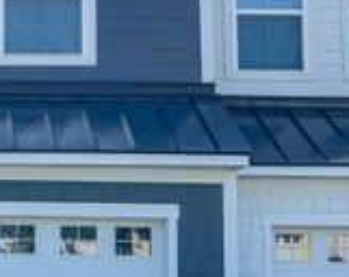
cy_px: 187
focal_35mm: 79
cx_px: -104
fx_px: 814
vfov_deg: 19.3
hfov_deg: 21.8
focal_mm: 5.7
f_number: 1.5
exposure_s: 1/1500
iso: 50
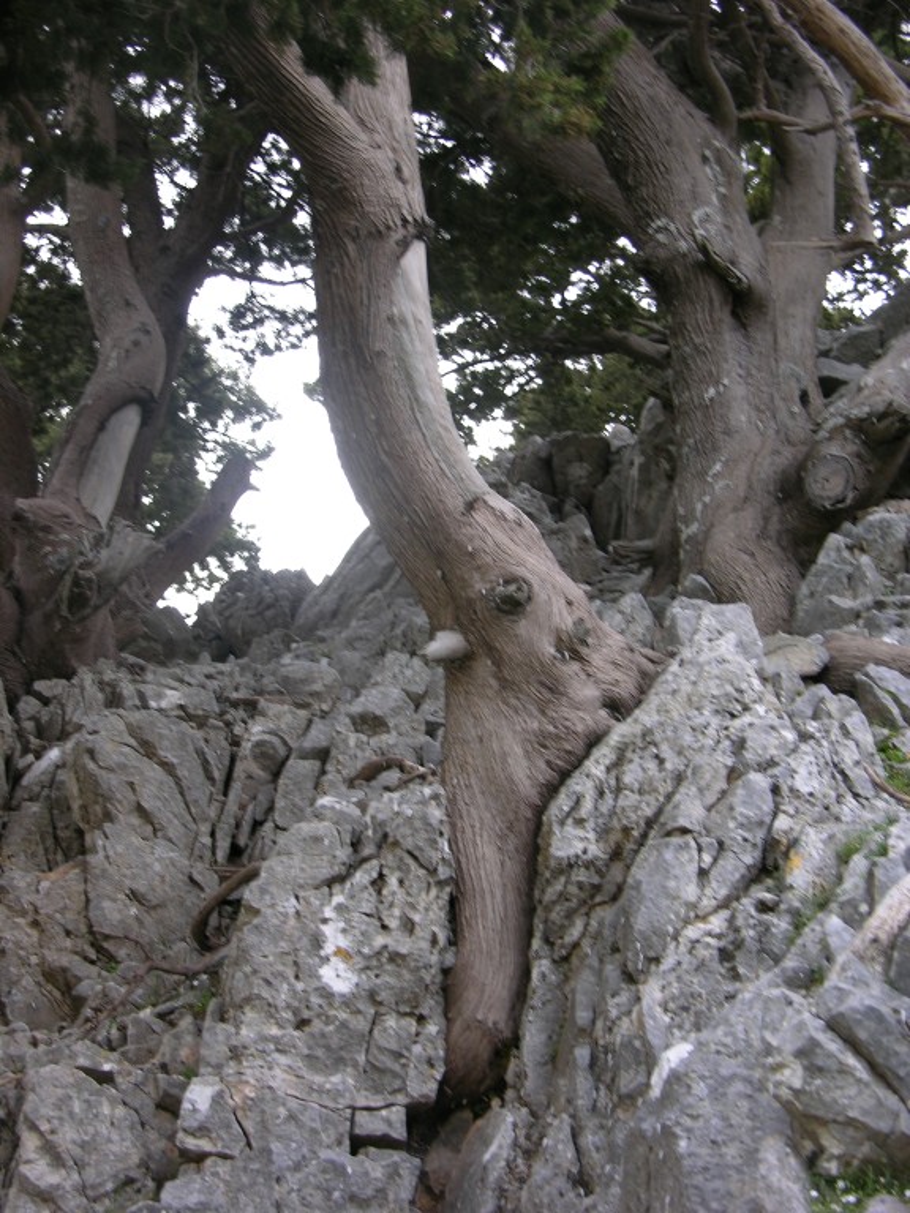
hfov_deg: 25.2
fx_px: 2033
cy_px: 606
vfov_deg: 33.2
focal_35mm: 58
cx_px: 455
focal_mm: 14.7
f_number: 3.1
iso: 50
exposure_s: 1/24.8
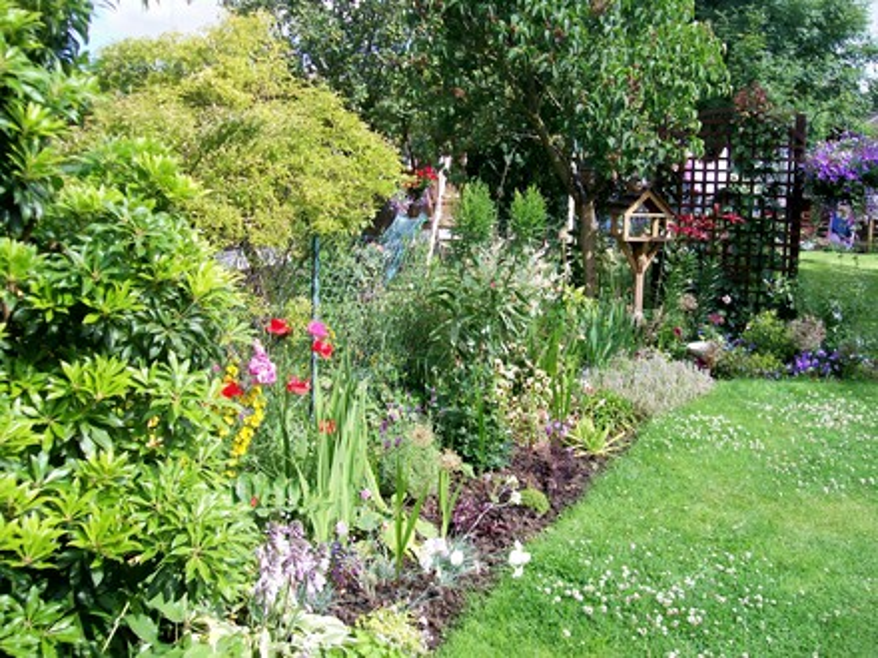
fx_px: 913
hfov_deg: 51.4
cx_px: 439
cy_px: 329
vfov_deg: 39.7
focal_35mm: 36
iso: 80
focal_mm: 6
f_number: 2.7
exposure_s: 1/717
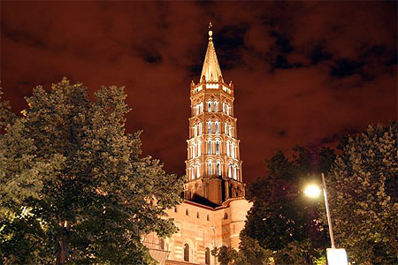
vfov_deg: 36.9
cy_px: 132
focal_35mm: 36
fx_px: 398
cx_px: 199
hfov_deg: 53.1
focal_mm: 24
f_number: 4
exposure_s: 1
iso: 800
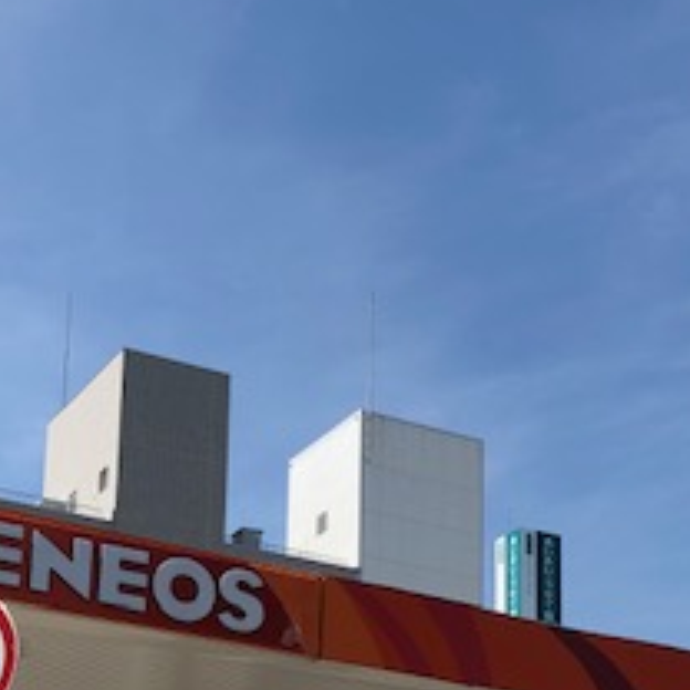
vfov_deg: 21.7
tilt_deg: +11.2
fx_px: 1714
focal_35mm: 76
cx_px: 521
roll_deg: +0.3
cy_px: 743
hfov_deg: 22.5
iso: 20
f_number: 1.8
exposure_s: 1/2000
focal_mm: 4
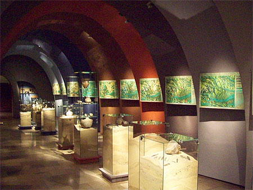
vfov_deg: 39.7
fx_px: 263
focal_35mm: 36
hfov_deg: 51.3
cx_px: 126
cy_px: 95
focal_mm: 6
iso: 800
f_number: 2.7
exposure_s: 1/18
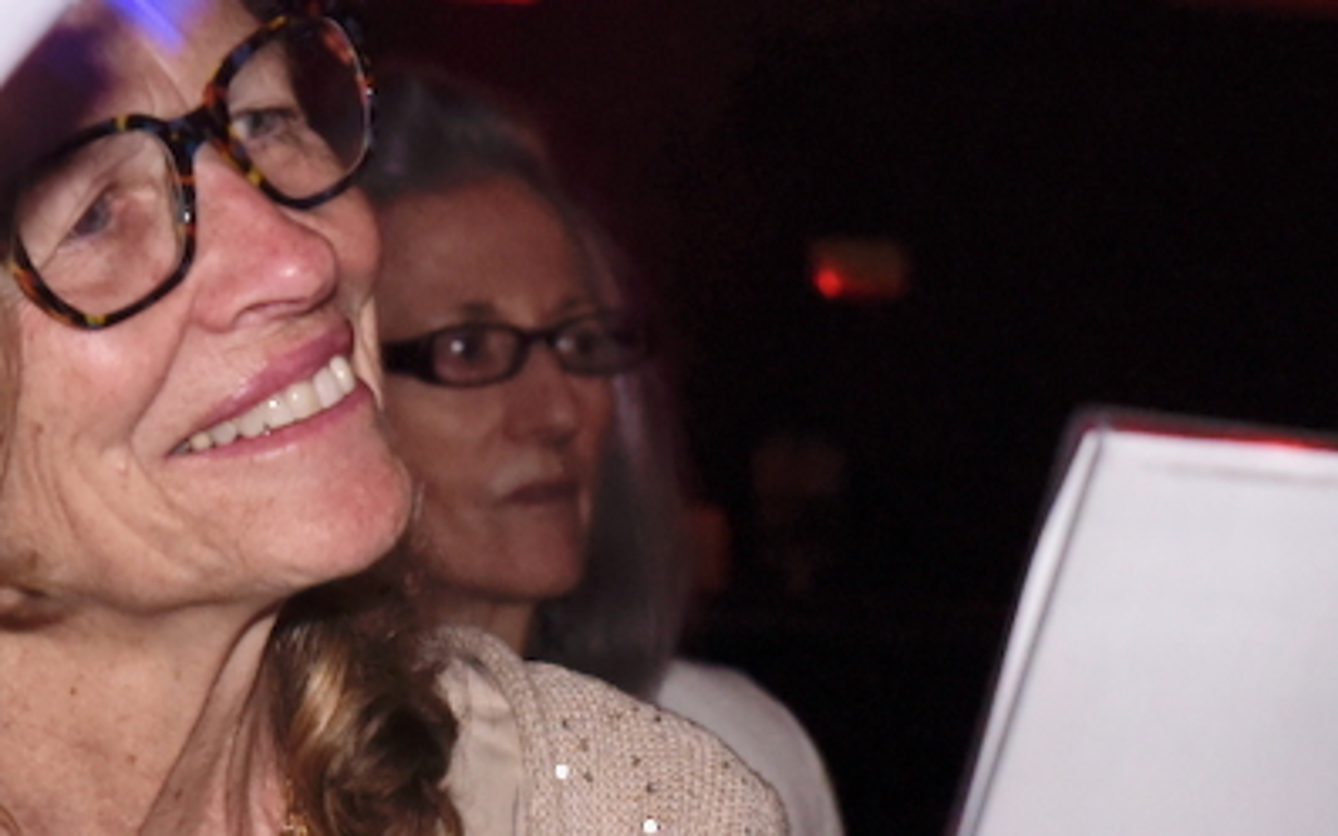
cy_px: 170
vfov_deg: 6.4
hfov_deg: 10.2
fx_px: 7438
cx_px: 233
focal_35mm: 204
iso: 2000
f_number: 8
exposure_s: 1/60
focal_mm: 62
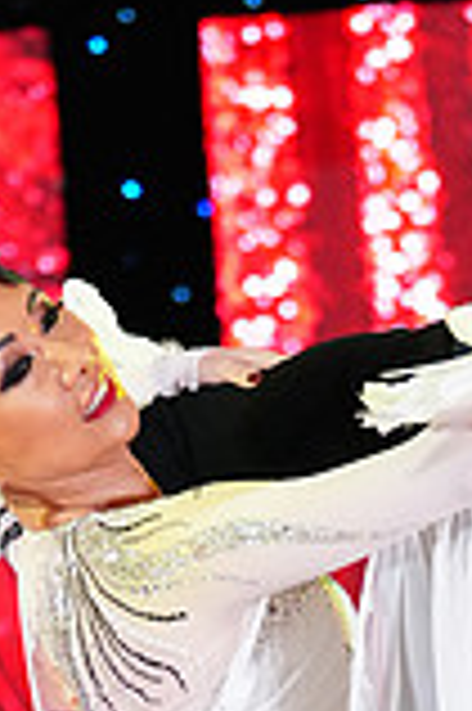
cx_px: 384
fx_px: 5065
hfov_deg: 5.3
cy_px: 1022
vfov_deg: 7.9
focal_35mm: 257
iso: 2500
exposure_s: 1/320
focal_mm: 70
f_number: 2.8
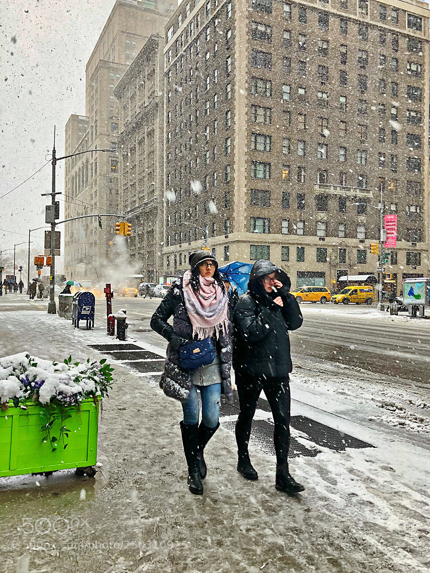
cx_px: 215
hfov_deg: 49.7
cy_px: 286
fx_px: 464
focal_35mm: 28
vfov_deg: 63.4
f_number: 1.8
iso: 50
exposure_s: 1/120
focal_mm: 4
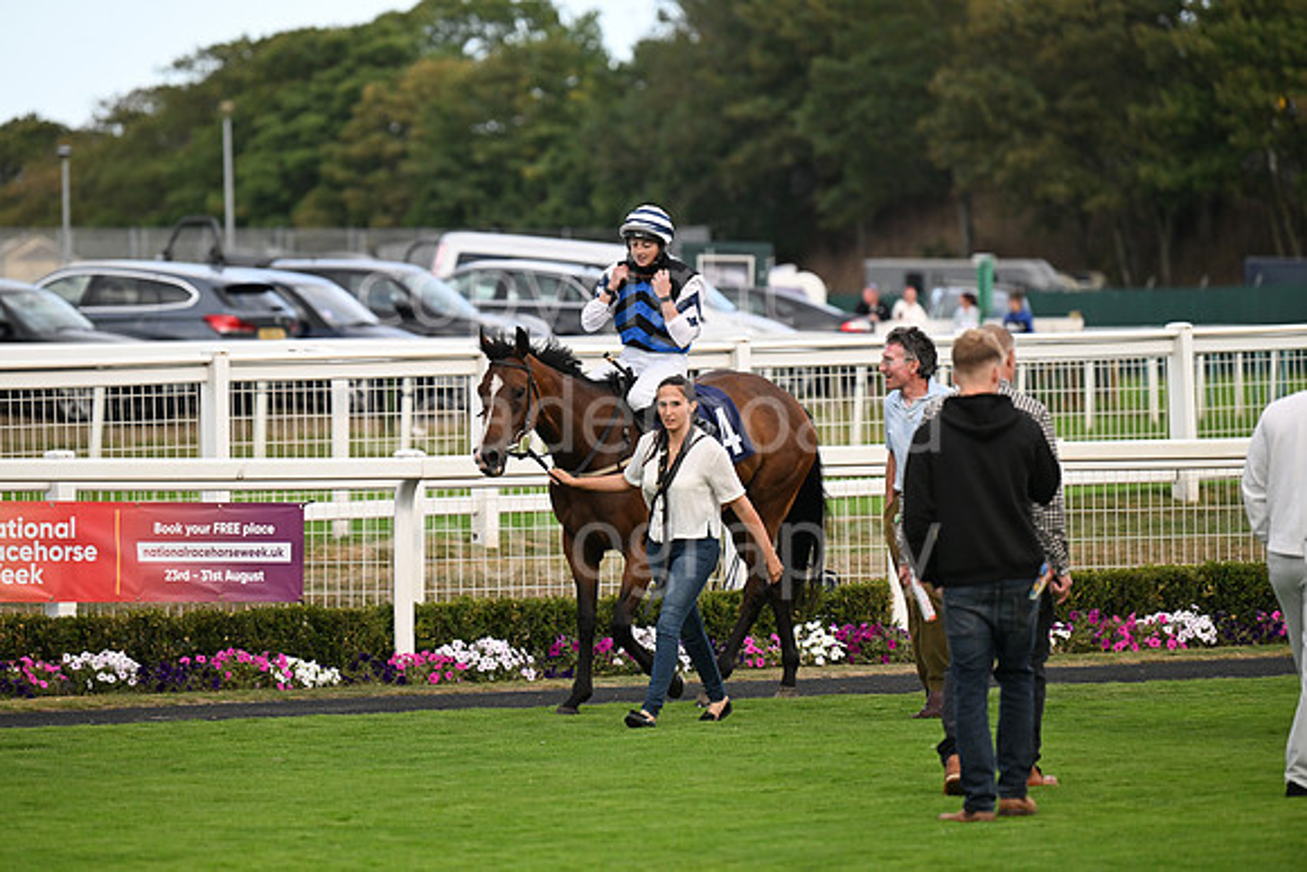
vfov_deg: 6.9
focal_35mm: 200
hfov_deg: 10.3
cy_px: 436
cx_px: 654
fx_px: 7262
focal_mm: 200
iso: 800
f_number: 3.5
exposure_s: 1/2500
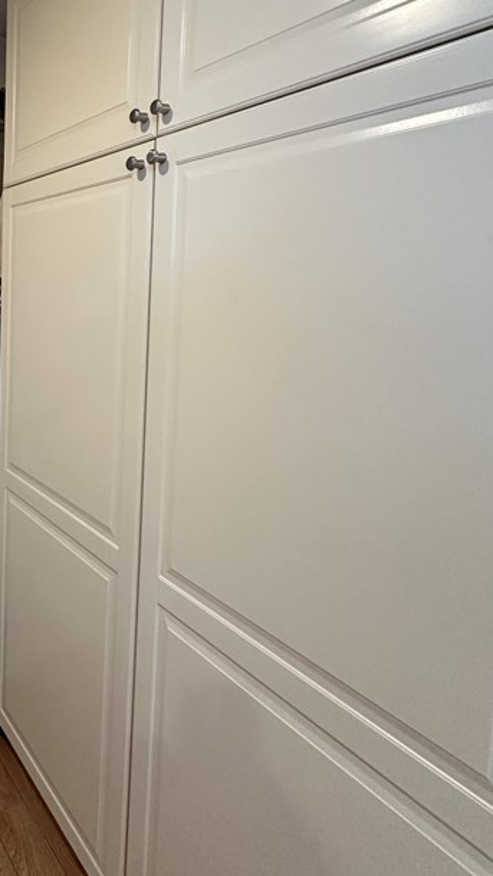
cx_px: 9
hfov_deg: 41.9
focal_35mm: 24
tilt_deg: -4.2
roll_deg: -2.0
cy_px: 327
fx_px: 558
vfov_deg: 75.0
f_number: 2.2
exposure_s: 1/120
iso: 250
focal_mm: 2.22
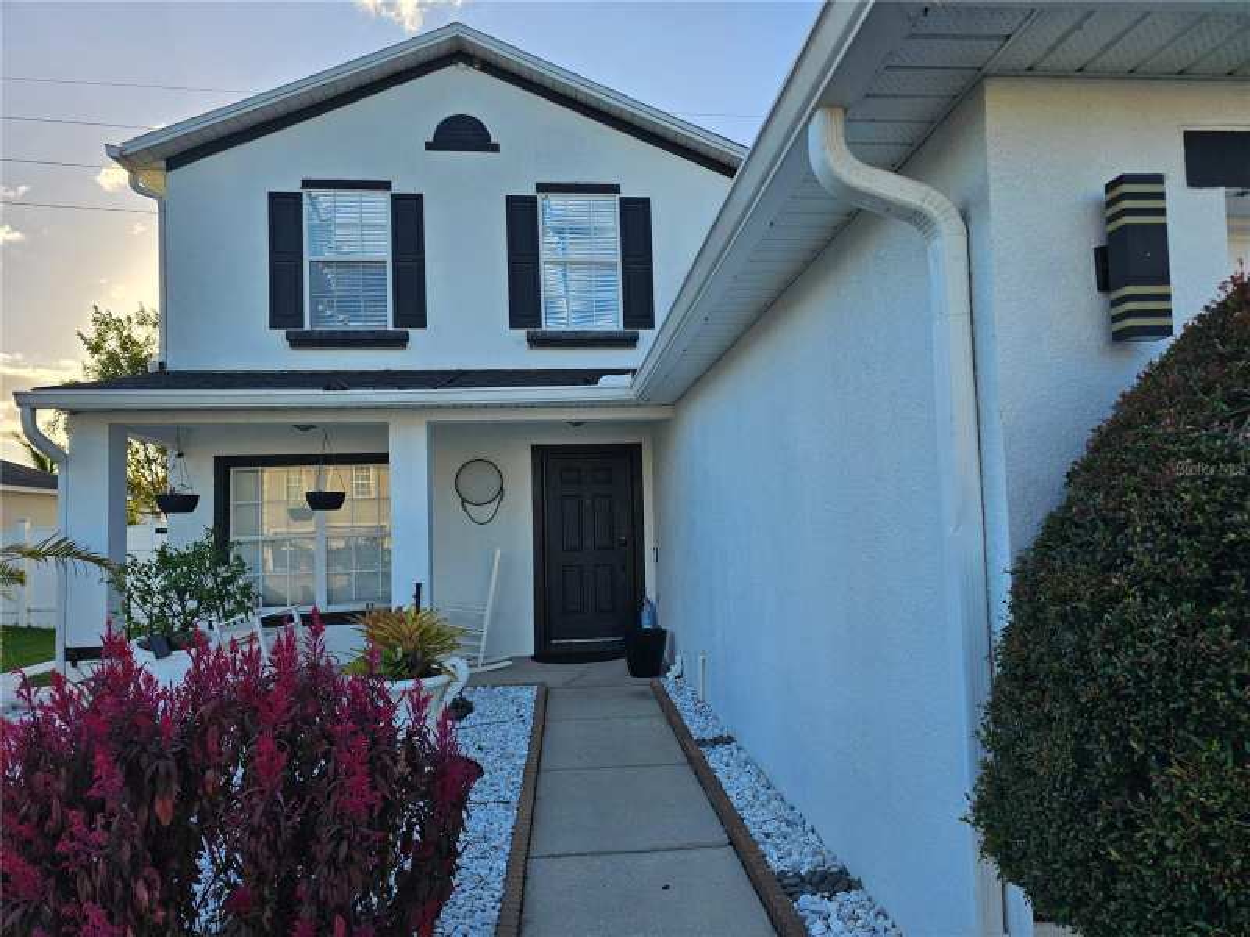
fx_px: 831
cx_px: 625
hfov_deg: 73.9
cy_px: 468
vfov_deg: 58.9
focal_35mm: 23
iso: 16
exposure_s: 1/507
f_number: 1.7
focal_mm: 6.3
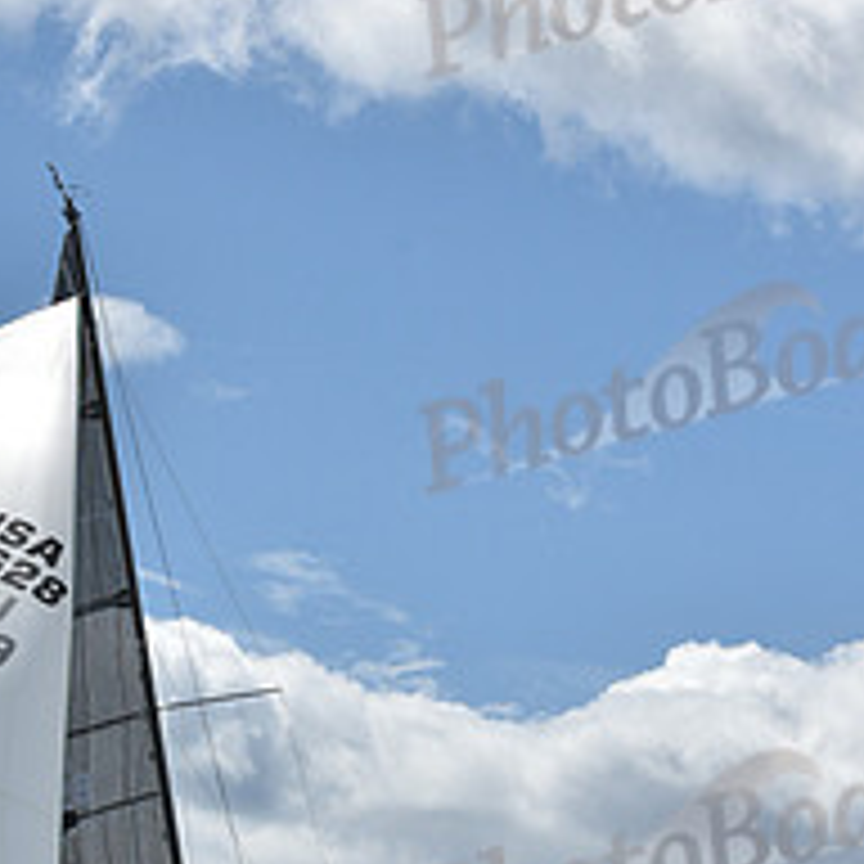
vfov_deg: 9.7
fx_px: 5083
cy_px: 675
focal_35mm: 180
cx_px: 187
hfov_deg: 9.7
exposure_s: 1/1600
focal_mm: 70
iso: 320
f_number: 10
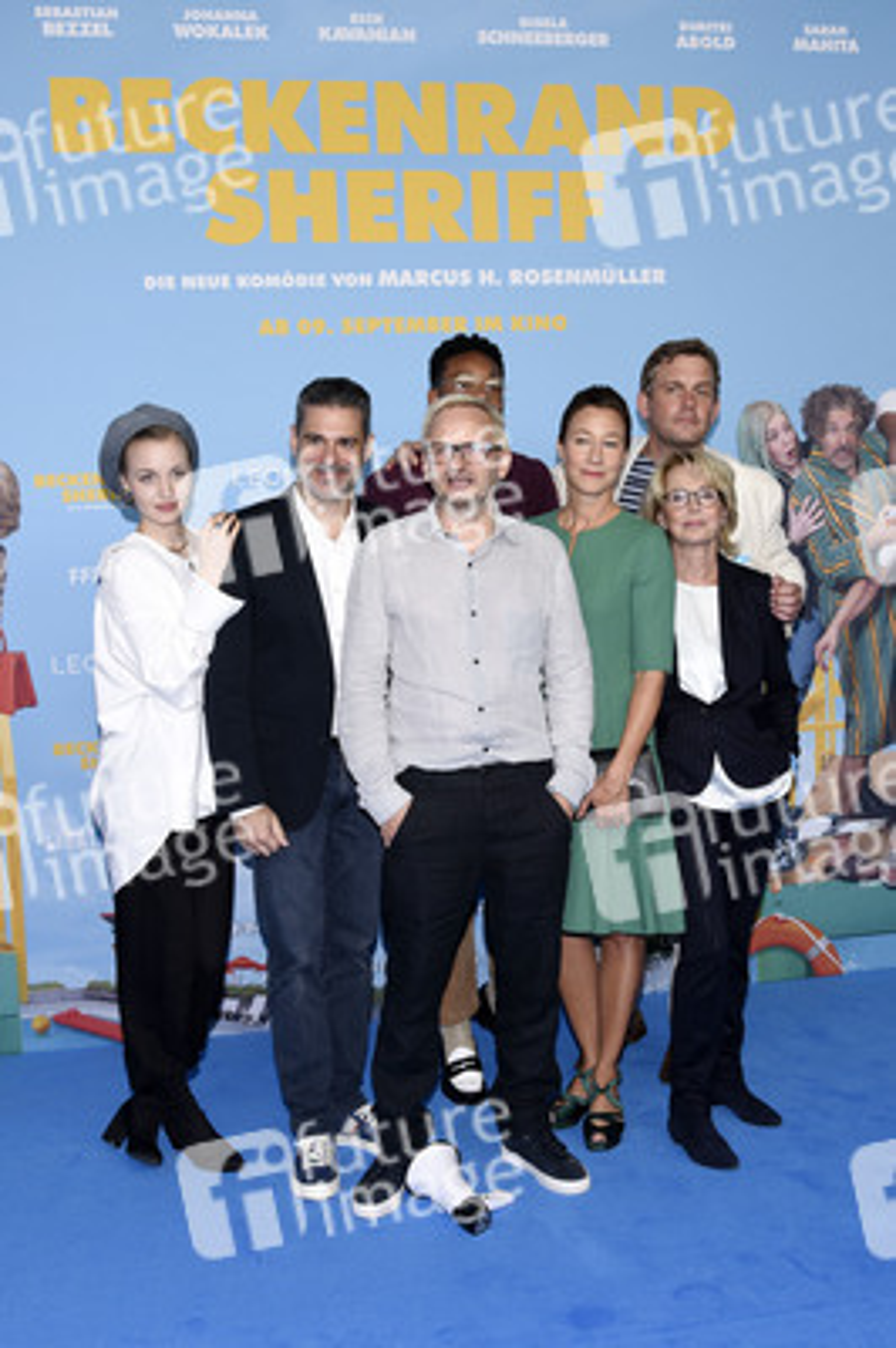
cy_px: 674
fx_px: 1047
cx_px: 448
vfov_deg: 65.5
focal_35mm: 28
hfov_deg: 46.3
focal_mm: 28
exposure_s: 1/160
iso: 400
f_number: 8
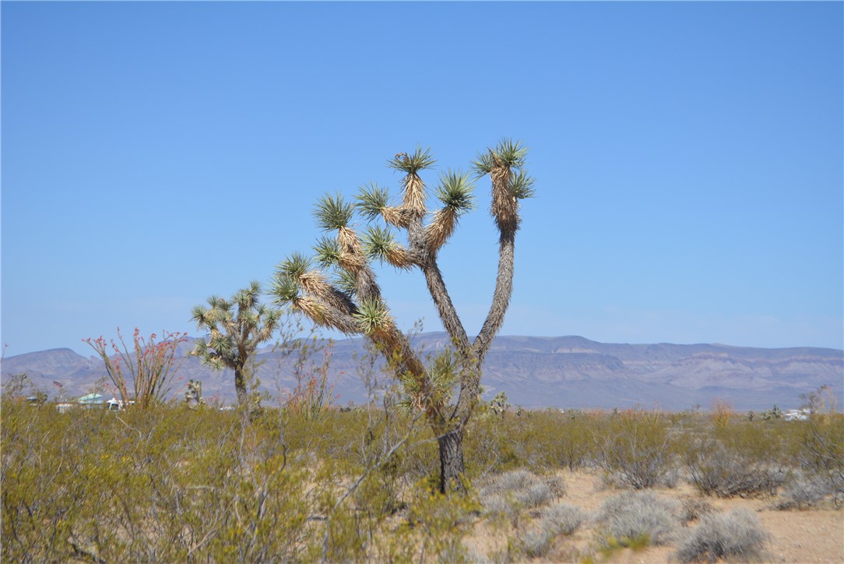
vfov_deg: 16.6
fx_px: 1935
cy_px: 282
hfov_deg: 24.6
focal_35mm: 82
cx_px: 422
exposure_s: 1/2000
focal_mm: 55
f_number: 7.1
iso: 400
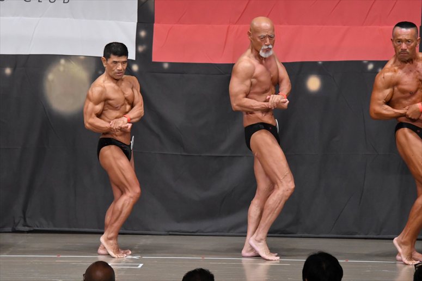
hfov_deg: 9.2
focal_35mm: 225
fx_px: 2636
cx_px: 211
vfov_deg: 6.1
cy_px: 140
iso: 5000
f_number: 5.6
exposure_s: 1/400
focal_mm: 150
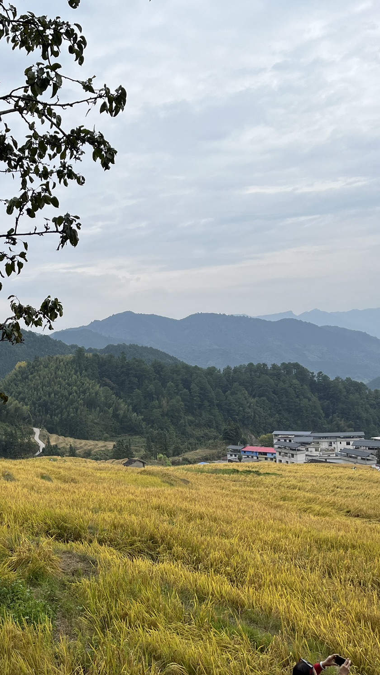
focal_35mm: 38
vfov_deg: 52.8
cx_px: 79
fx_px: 681
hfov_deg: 30.5
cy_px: 339
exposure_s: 1/2899
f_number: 1.6
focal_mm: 5.1
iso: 50
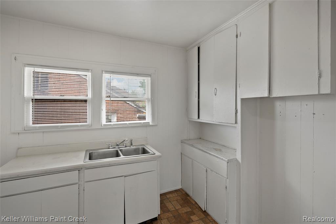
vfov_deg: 73.8
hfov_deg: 96.7
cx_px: 168
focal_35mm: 16
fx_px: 149
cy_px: 112
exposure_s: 1/6
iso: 100
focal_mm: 16
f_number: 4
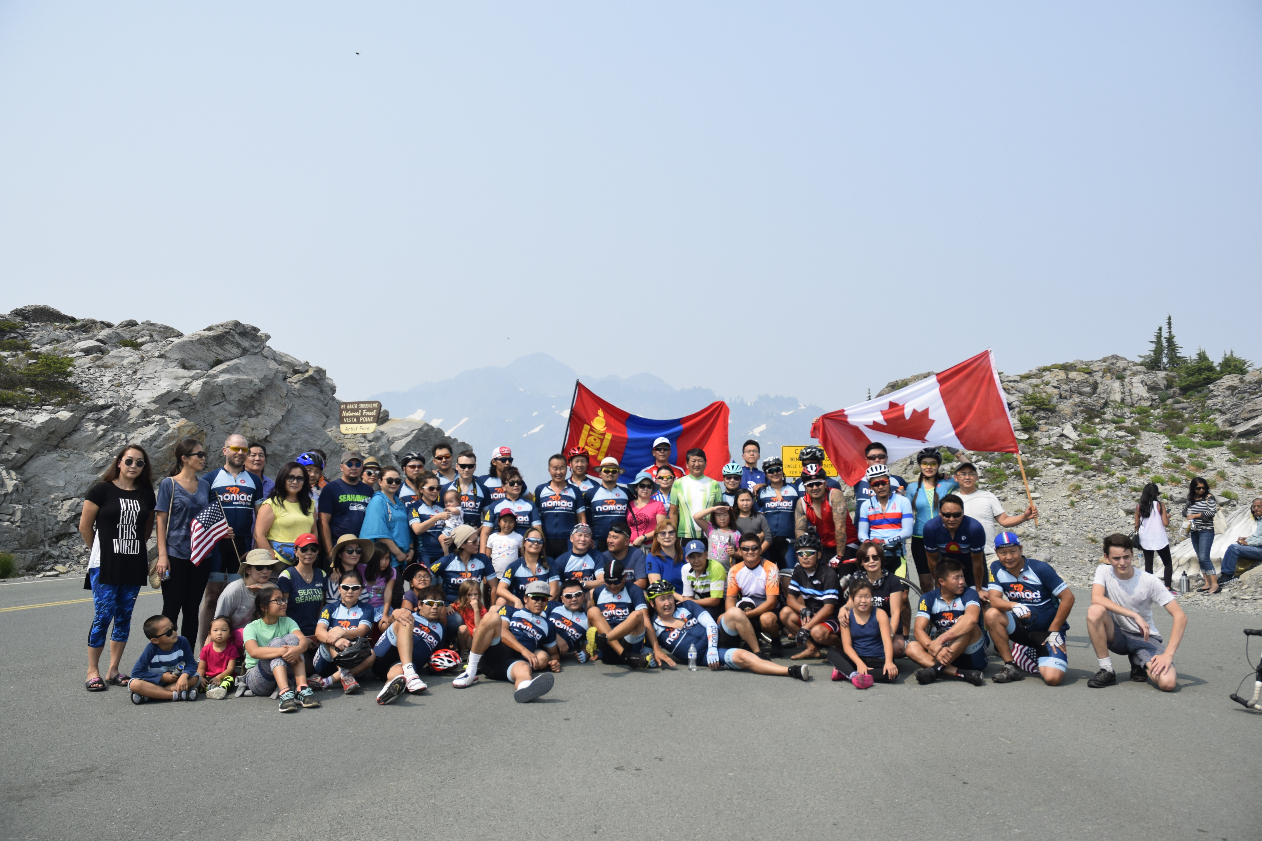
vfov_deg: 47.9
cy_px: 420
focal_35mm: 27
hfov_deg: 67.4
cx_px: 631
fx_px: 946
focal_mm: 18
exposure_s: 1/1600
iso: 400
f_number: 7.1
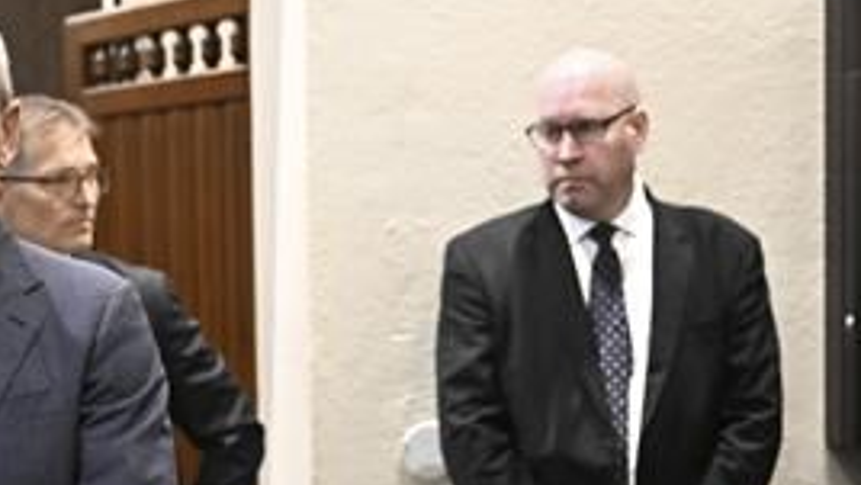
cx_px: 112
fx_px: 2672
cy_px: 451
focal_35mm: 117
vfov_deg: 10.3
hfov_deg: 18.1
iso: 3200
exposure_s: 1/125
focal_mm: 46
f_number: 3.2
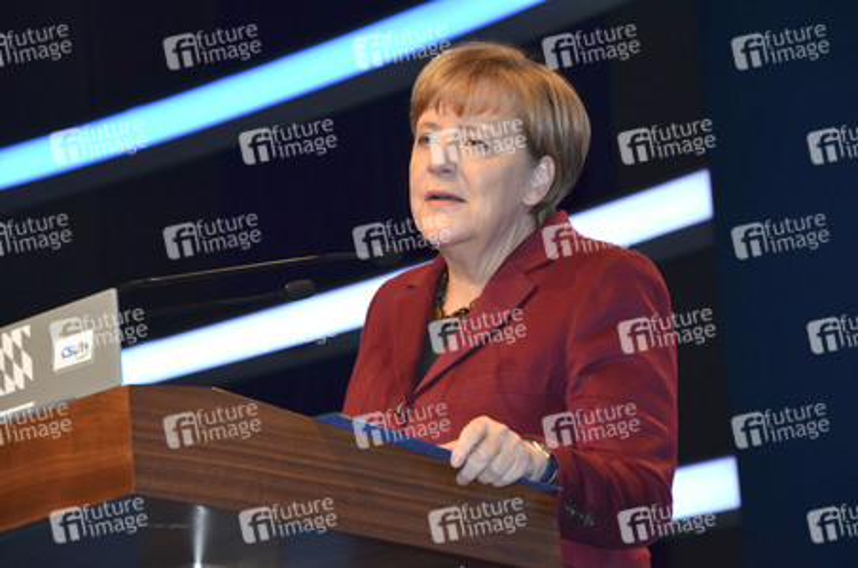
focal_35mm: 138
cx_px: 429
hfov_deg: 14.9
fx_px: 3282
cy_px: 284
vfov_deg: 9.9
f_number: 5.6
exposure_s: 1/200
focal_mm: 92
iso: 1400
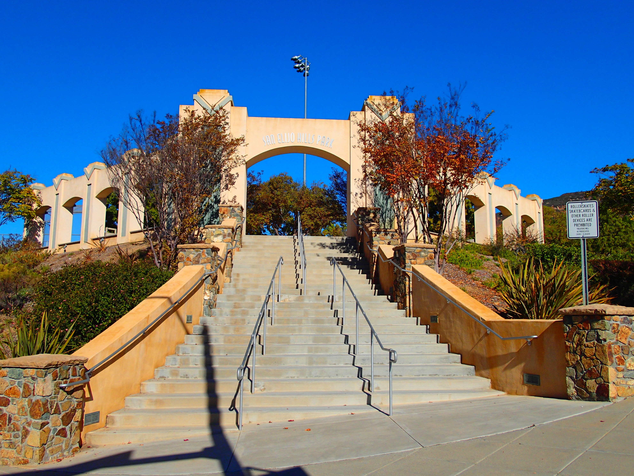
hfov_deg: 60.0
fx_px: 549
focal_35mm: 30
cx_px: 317
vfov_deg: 46.8
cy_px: 238
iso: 100
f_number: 9
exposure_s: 1/320
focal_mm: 5.5
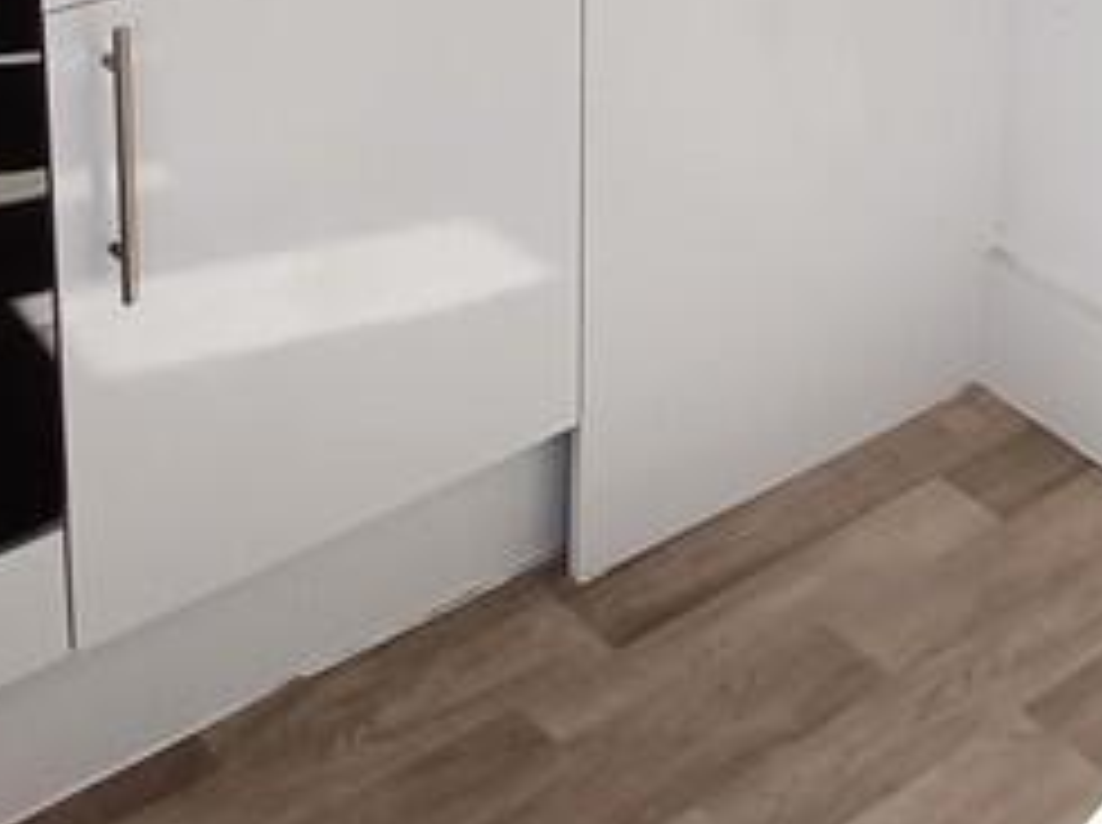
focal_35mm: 67
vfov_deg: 19.5
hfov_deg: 28.7
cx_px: 792
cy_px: -360
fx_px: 2130
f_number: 2.2
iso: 64
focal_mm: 1.64
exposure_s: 1/100
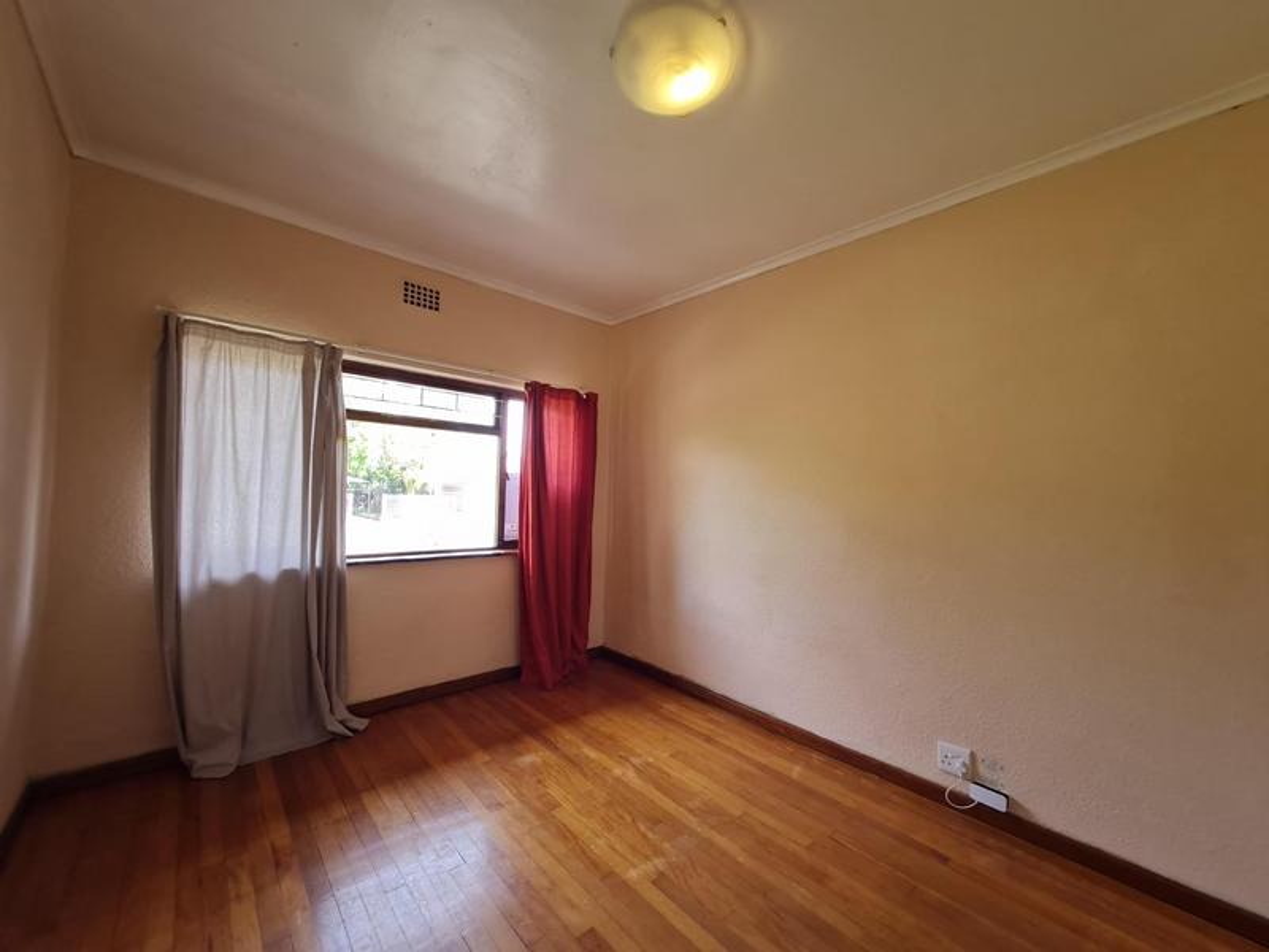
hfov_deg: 106.2
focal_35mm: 13
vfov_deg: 89.9
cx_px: 634
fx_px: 477
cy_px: 476
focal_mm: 1.74
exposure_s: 1/50
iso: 64
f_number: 2.2
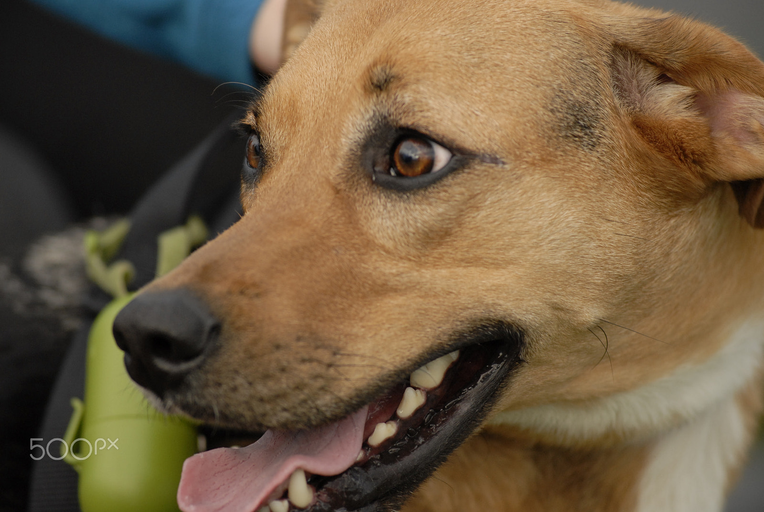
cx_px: 382
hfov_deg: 6.9
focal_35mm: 300
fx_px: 6374
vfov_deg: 4.6
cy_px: 256
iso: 400
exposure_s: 1/250
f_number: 4
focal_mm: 200
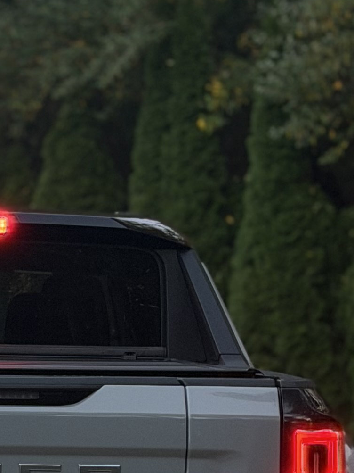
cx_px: -95
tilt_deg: -4.6
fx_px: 2632
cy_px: 413
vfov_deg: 10.2
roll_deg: +1.1
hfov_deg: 7.6
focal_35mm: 193
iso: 200
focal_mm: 6.76
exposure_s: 1/60
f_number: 1.78
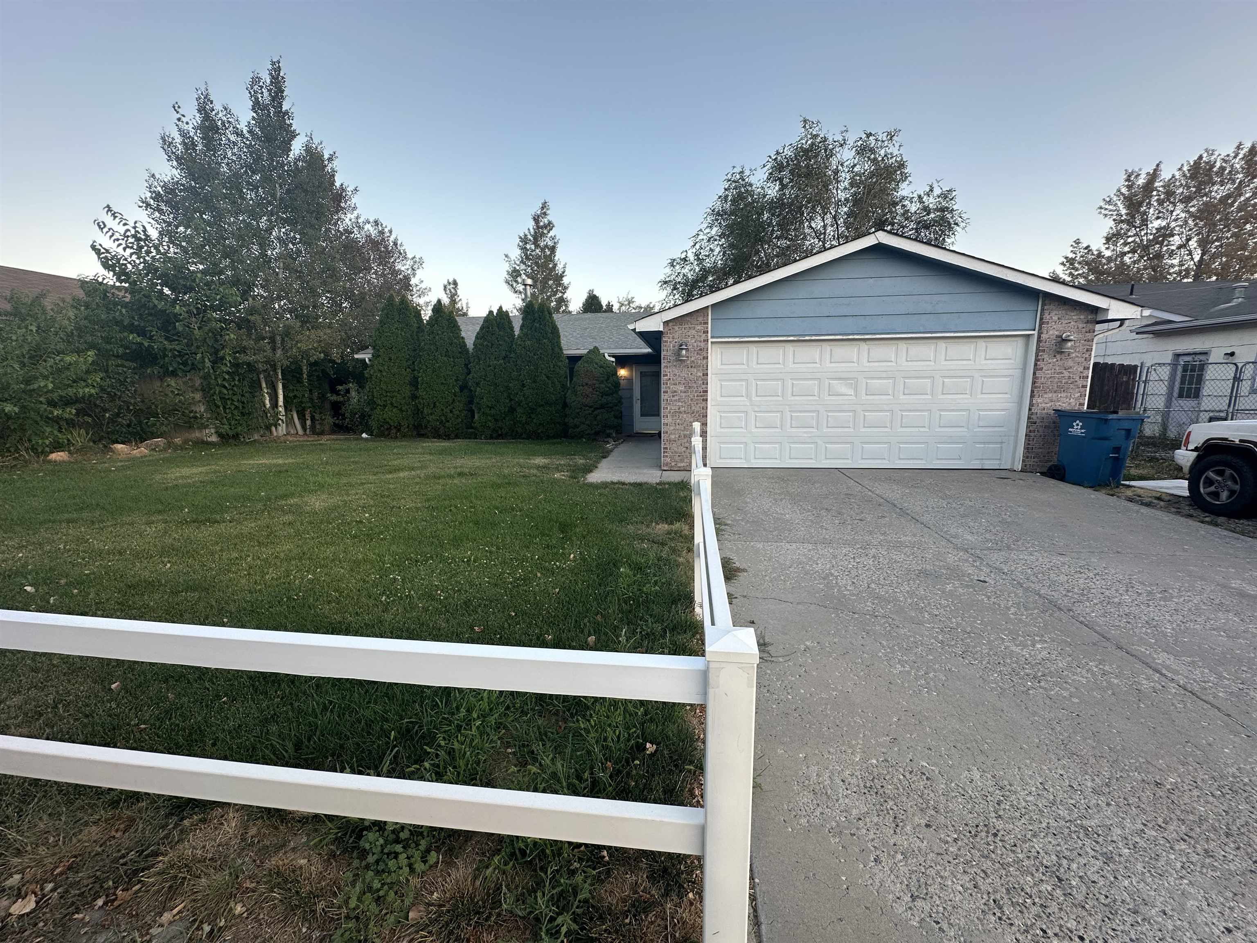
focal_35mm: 14
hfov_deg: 102.1
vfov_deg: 85.7
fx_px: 508
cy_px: 472
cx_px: 628
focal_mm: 2.22
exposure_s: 1/99
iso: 50
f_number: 2.2
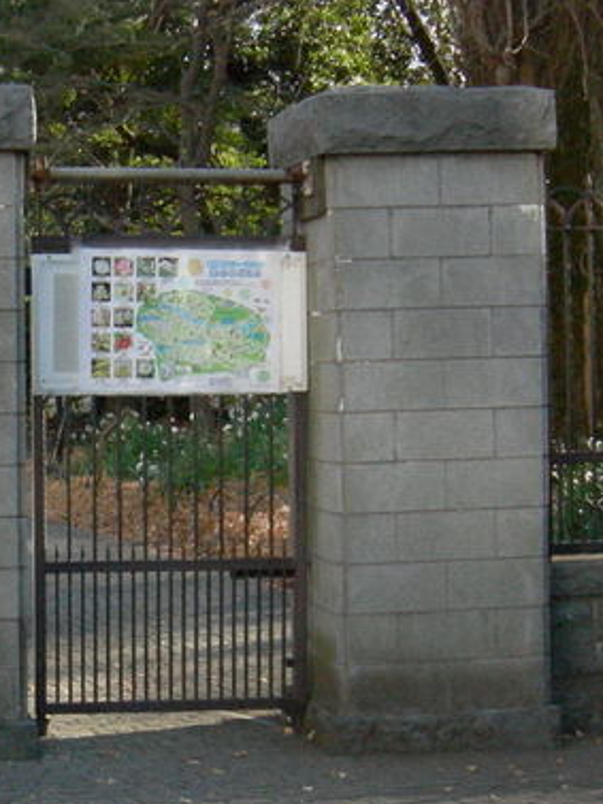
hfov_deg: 16.6
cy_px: 515
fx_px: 1996
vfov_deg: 22.7
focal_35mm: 86
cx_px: -87
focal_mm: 7.5
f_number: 2.7
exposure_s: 1/940
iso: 400
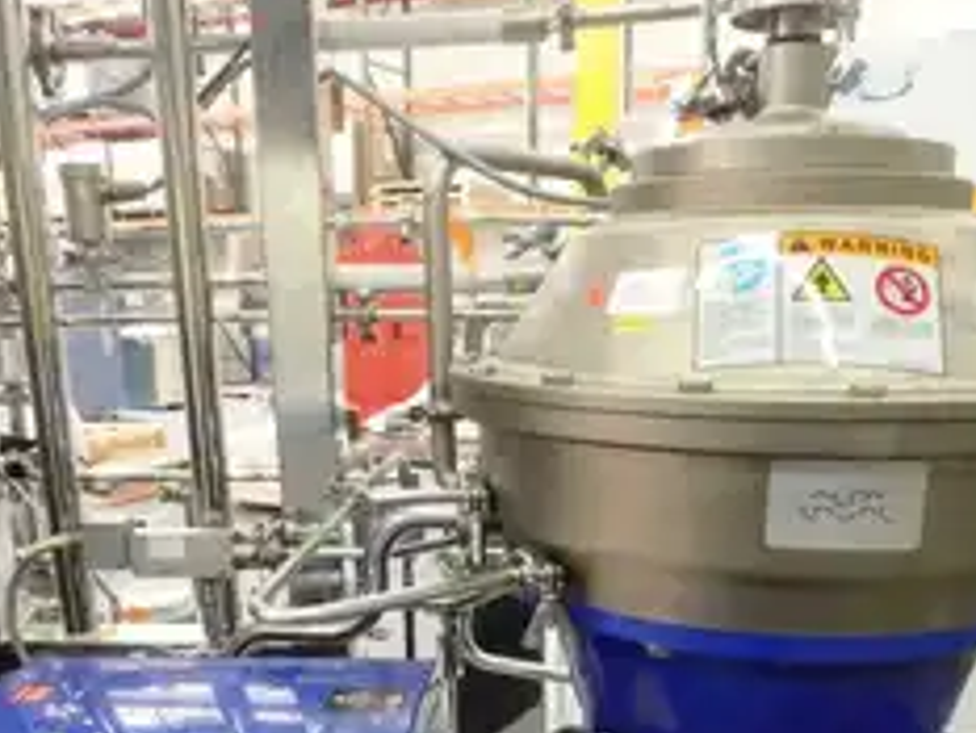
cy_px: 599
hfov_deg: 51.3
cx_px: 503
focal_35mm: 36
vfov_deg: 38.1
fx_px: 1016
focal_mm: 3.7
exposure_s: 1/15
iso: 800
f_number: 3.5
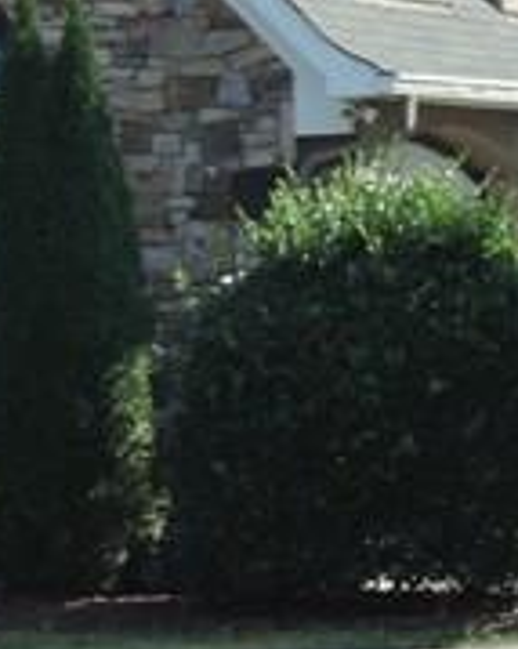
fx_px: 5025
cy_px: 51
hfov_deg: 5.8
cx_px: 1050
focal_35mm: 262
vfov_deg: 7.4
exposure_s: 1/320
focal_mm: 8.3
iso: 80
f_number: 3.5
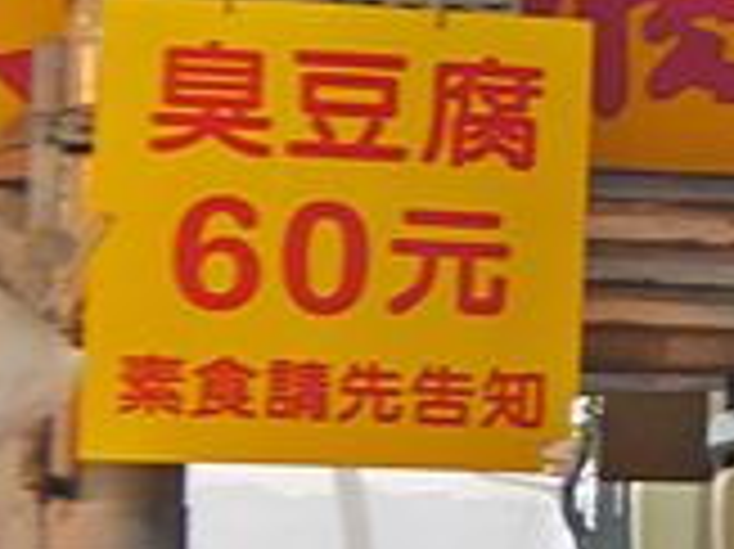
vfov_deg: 6.7
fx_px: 4683
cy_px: 317
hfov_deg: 8.0
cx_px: 1995
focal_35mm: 221
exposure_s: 1/60
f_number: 4.3
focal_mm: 18
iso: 500
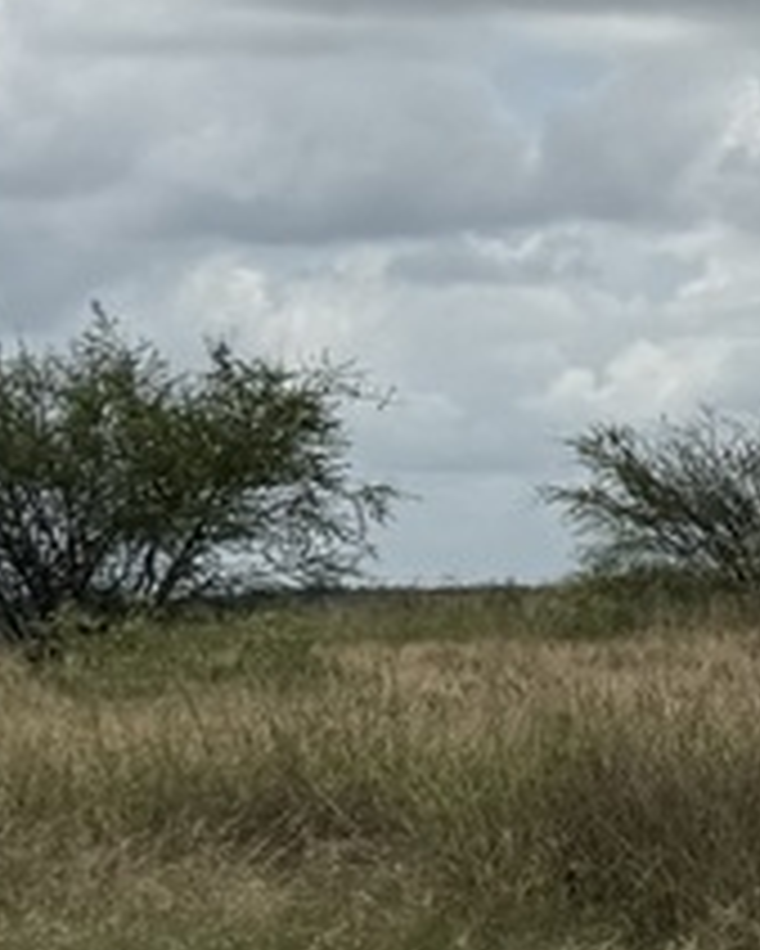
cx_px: 2451
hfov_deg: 8.0
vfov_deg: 12.0
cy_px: 428
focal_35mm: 160
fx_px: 4495
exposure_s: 1/11905
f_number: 1.78
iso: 80
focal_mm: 6.76
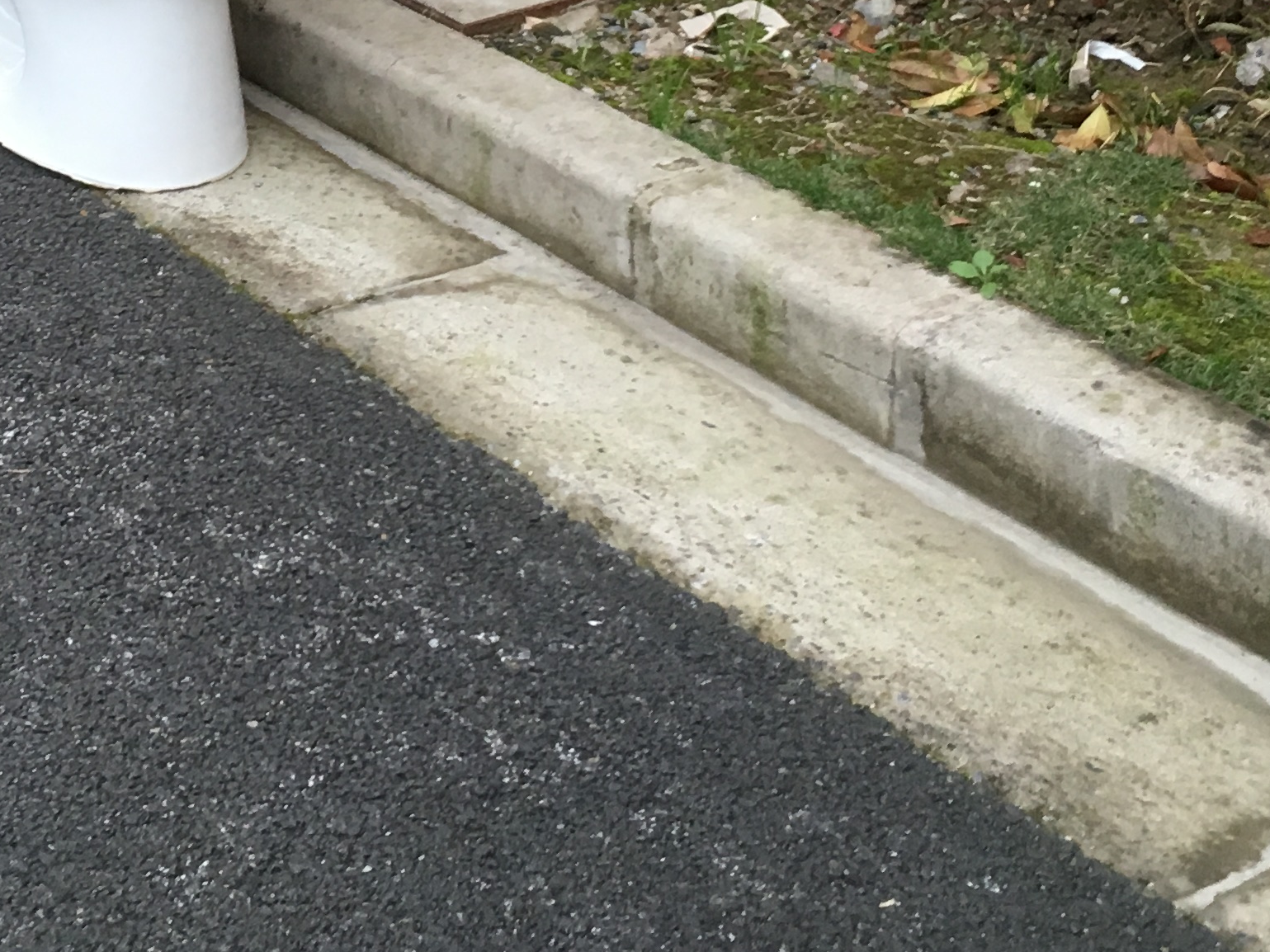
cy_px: -91
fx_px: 2788
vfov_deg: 18.6
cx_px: 220
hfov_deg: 25.1
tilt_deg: -18.6
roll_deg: +4.3
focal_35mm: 76
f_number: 2.2
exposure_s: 1/33
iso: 50
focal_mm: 4.15
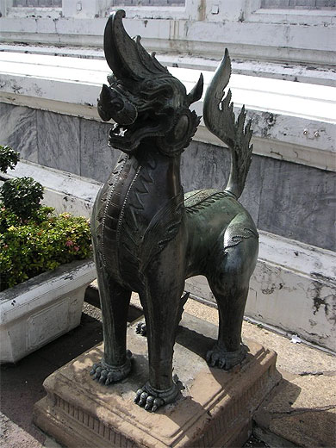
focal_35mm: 38
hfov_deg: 37.7
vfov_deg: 49.0
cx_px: 168
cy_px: 224
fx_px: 492
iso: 50
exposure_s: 1/750
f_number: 2.8
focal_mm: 6
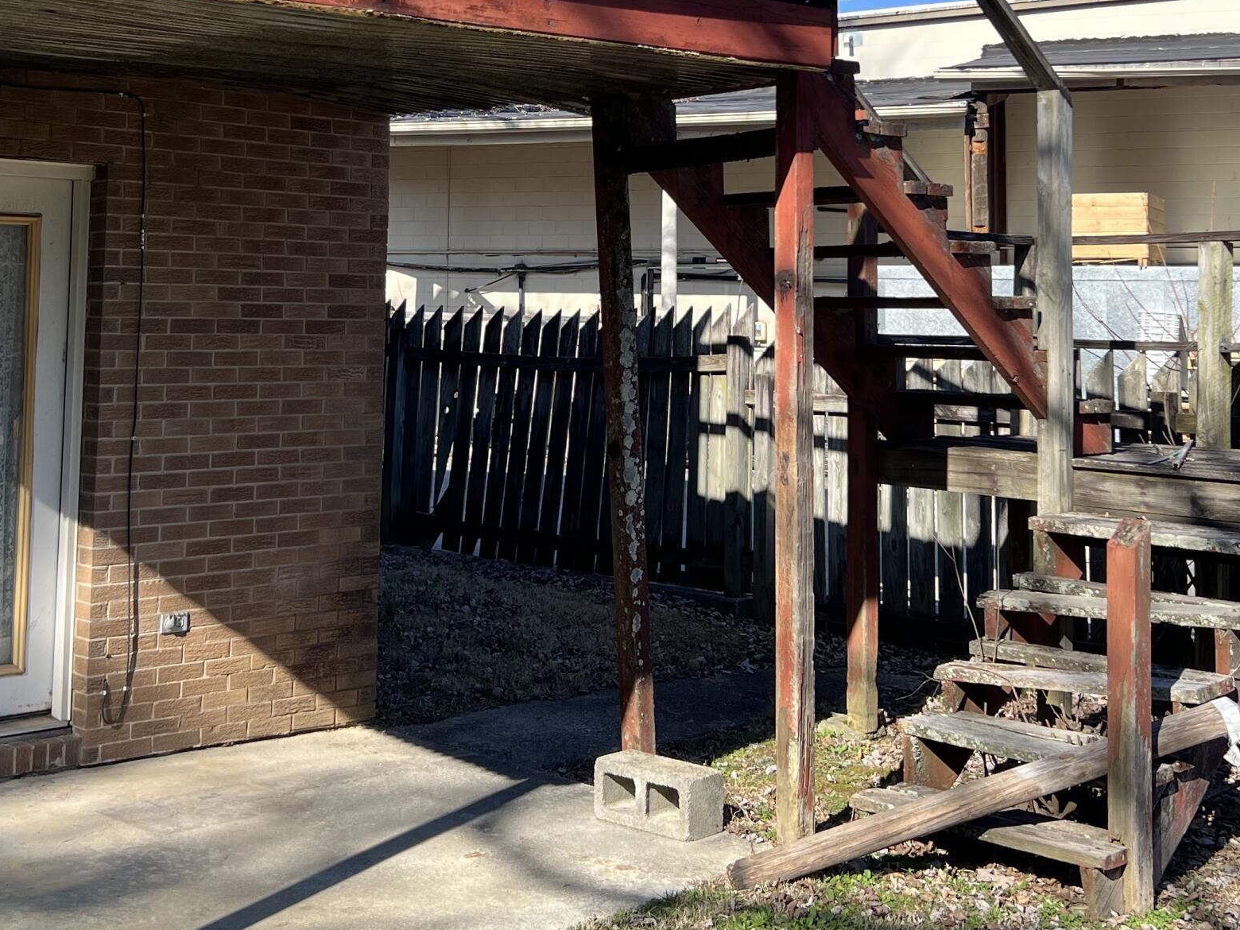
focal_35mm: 50
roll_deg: -0.6
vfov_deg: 28.4
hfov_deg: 38.0
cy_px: 174
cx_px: 495
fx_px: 1791
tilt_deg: +4.8
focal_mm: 5.7
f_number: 1.5
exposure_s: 1/1838
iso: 50
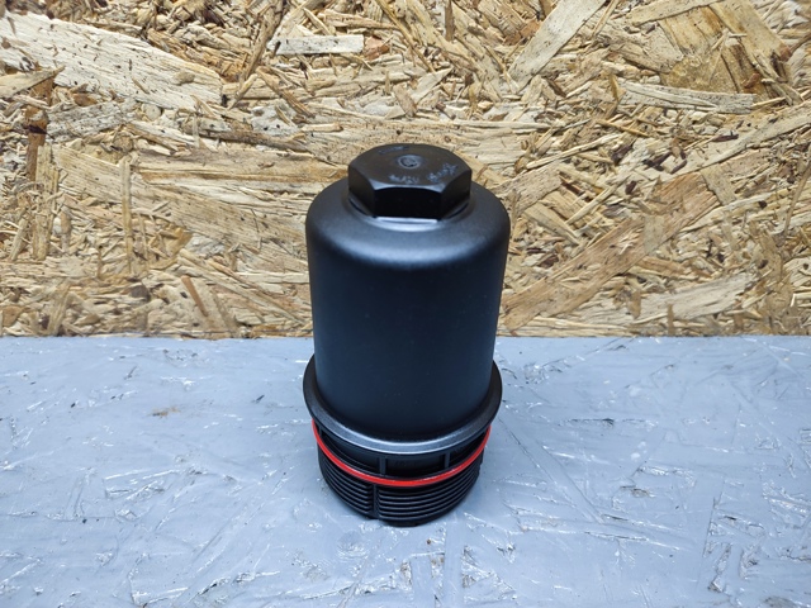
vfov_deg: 56.8
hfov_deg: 71.6
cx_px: 406
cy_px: 304
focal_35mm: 24
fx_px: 562
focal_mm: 5.89
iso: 225
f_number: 1.89
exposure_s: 1/30
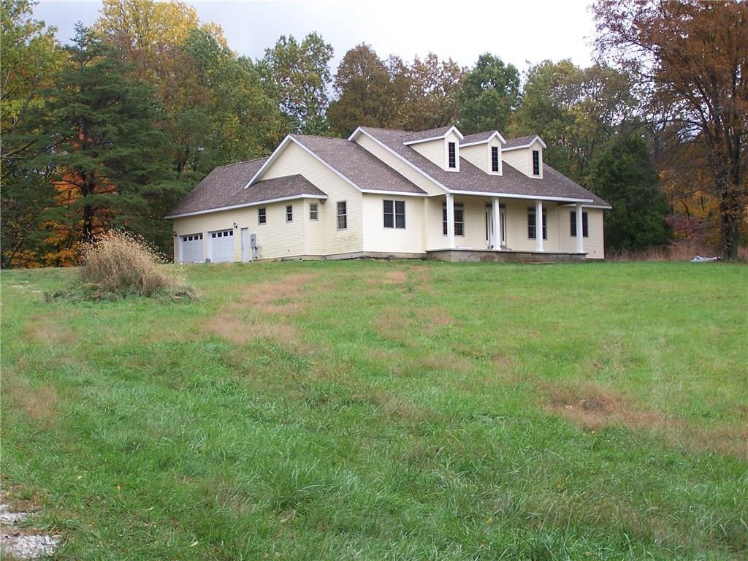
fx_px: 1448
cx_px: 374
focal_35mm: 67
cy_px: 280
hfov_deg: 29.0
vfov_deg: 21.9
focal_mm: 11.1
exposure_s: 1/350
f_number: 3.2
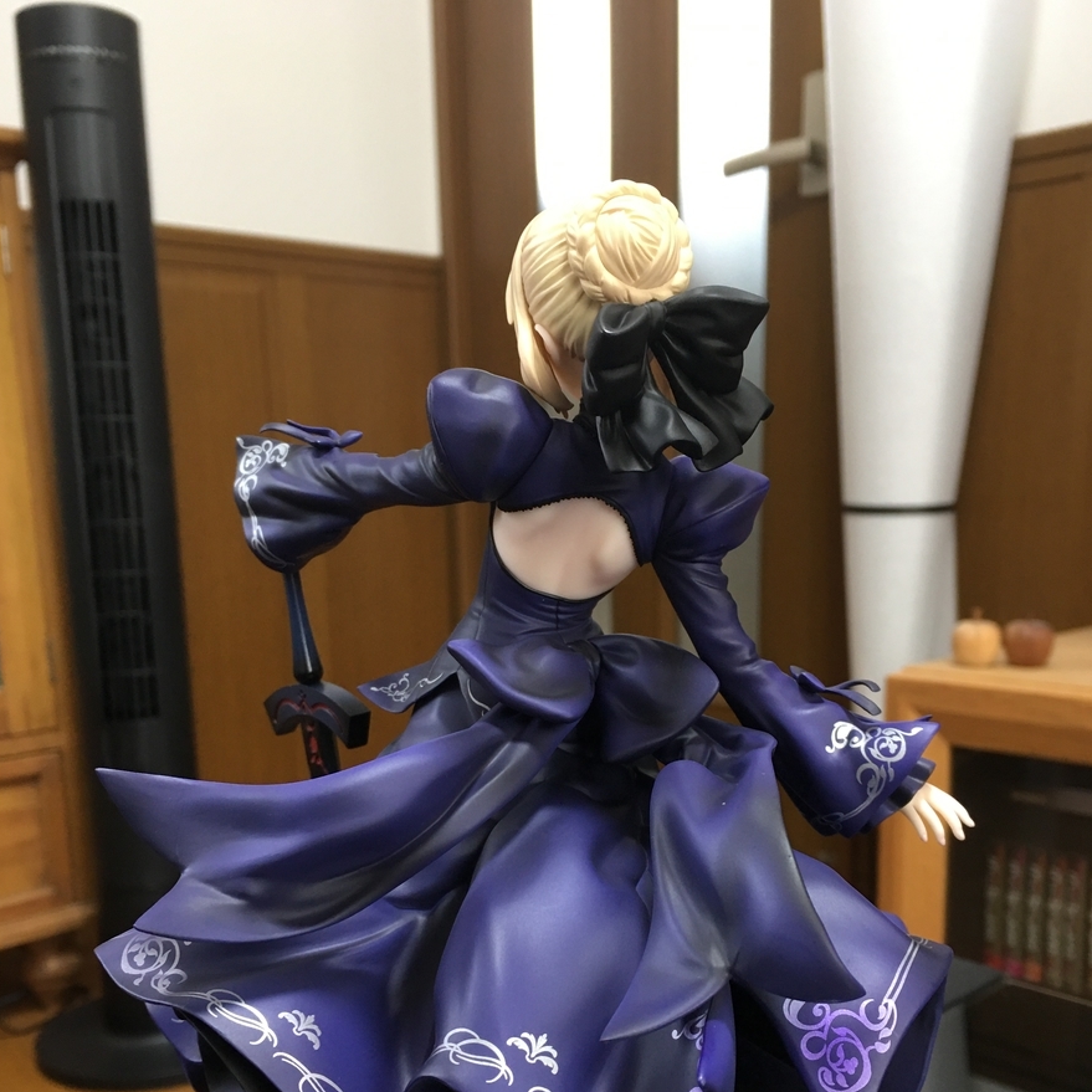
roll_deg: +0.6
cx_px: 555
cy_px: 723
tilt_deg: -10.0
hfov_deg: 47.2
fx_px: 1249
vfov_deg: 46.5
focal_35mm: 35
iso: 50
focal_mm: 4.15
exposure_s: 1/15
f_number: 2.2
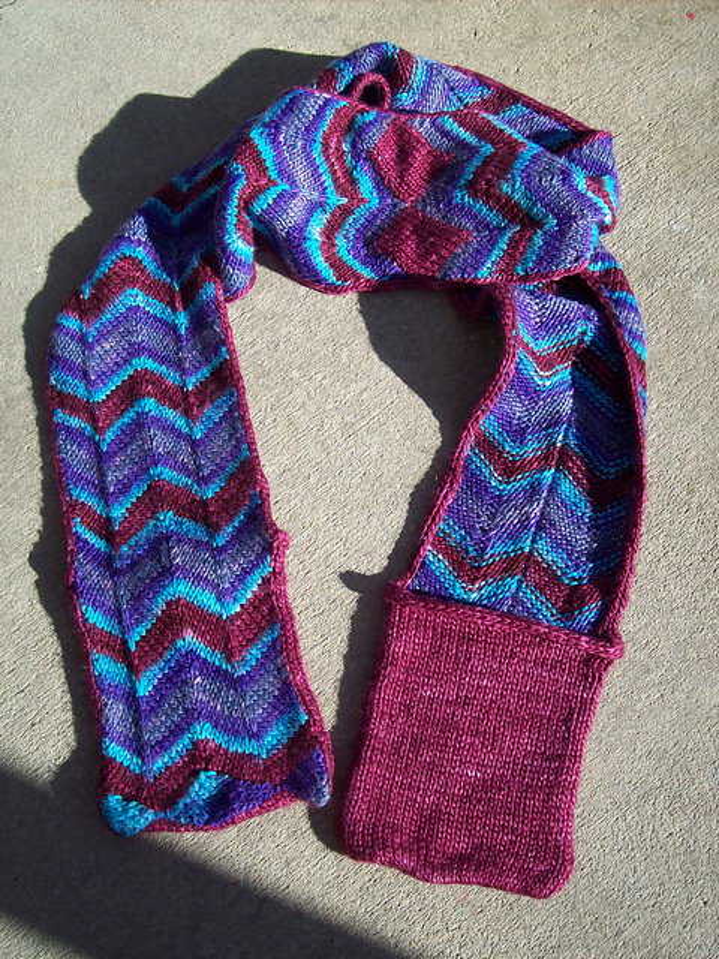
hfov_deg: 39.7
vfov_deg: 51.4
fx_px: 997
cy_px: 480
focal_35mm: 36
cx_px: 360
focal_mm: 6
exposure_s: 1/359
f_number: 4.8
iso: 80
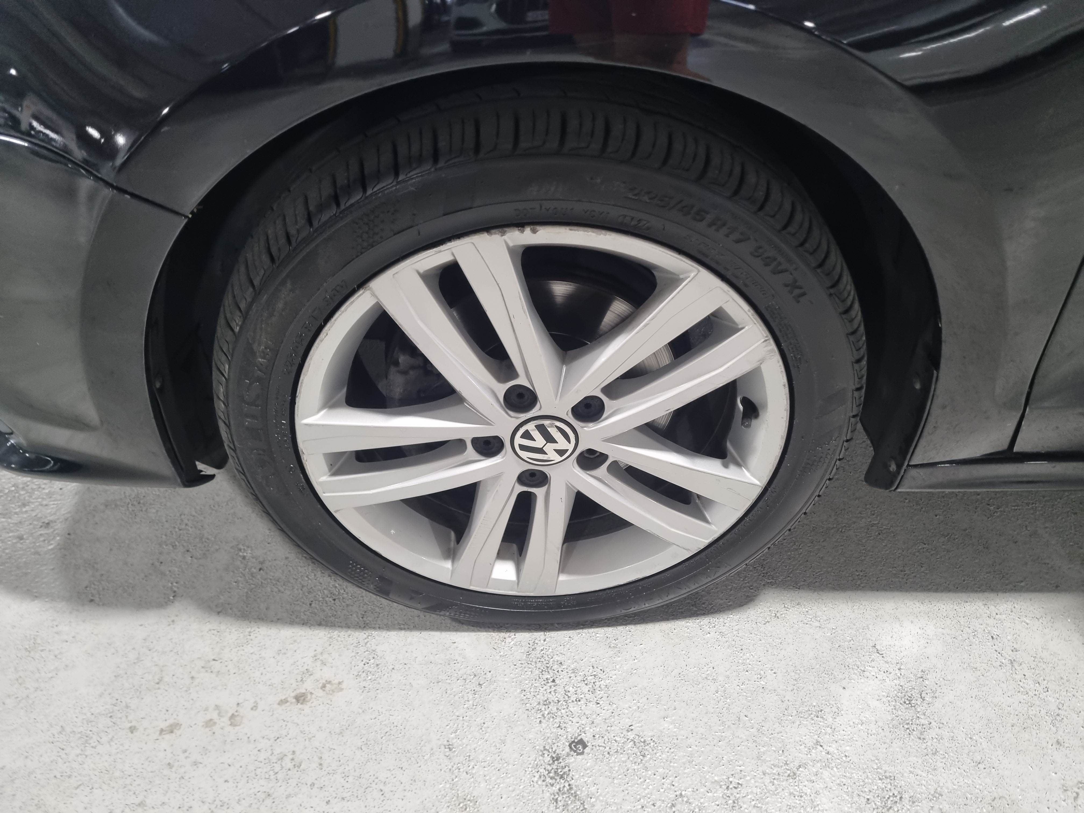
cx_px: 542
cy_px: 406
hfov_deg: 67.3
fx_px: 814
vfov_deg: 53.1
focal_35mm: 26
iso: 320
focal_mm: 5.4
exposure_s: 1/40
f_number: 1.8
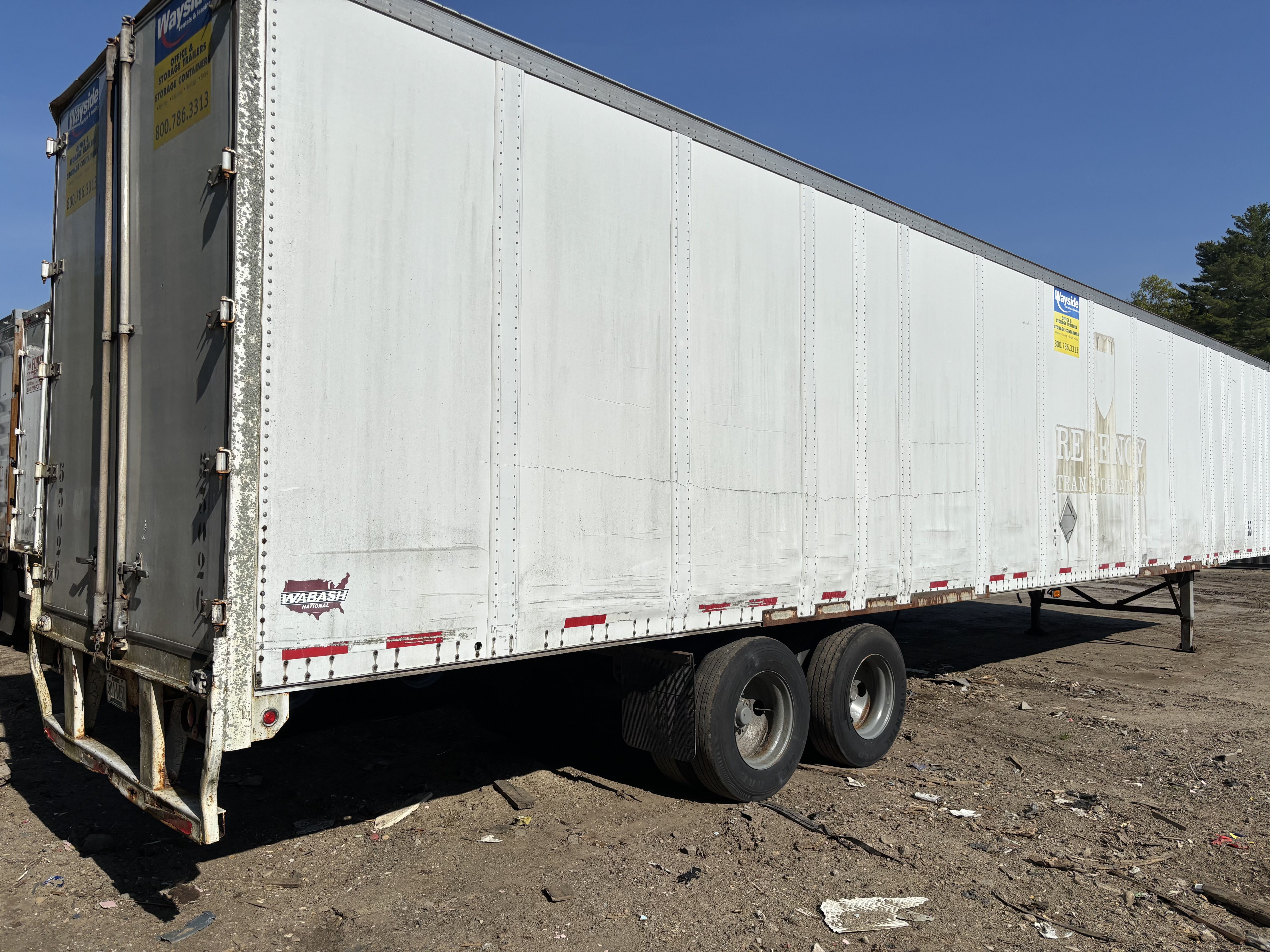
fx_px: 954
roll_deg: +0.1
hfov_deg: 67.3
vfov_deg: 53.1
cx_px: 635
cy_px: 476
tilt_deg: -1.2
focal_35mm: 26
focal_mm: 5.96
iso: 50
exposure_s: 1/9901
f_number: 1.6
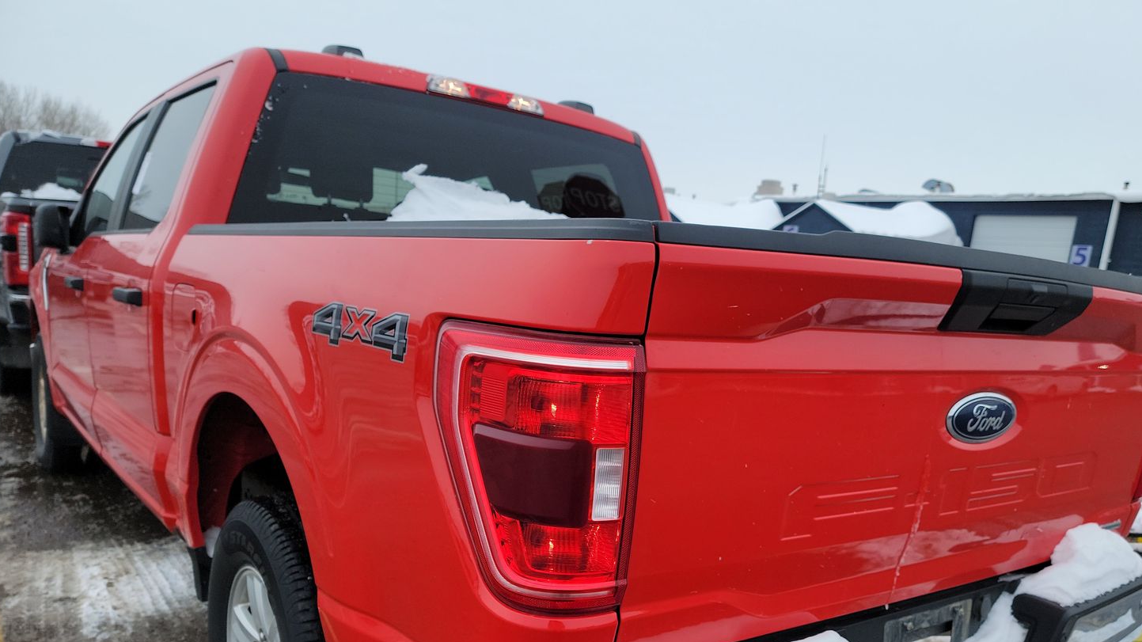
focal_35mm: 29
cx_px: 626
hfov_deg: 65.9
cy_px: 450
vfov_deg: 39.5
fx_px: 878
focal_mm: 6.7
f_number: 1.8
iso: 50
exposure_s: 1/450
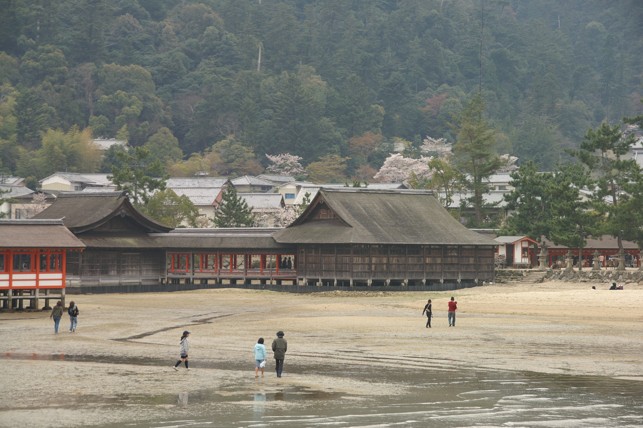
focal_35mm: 112
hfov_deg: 18.2
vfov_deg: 12.2
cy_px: 214
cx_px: 322
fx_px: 2008
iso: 100
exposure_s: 1/160
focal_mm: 75
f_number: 6.3
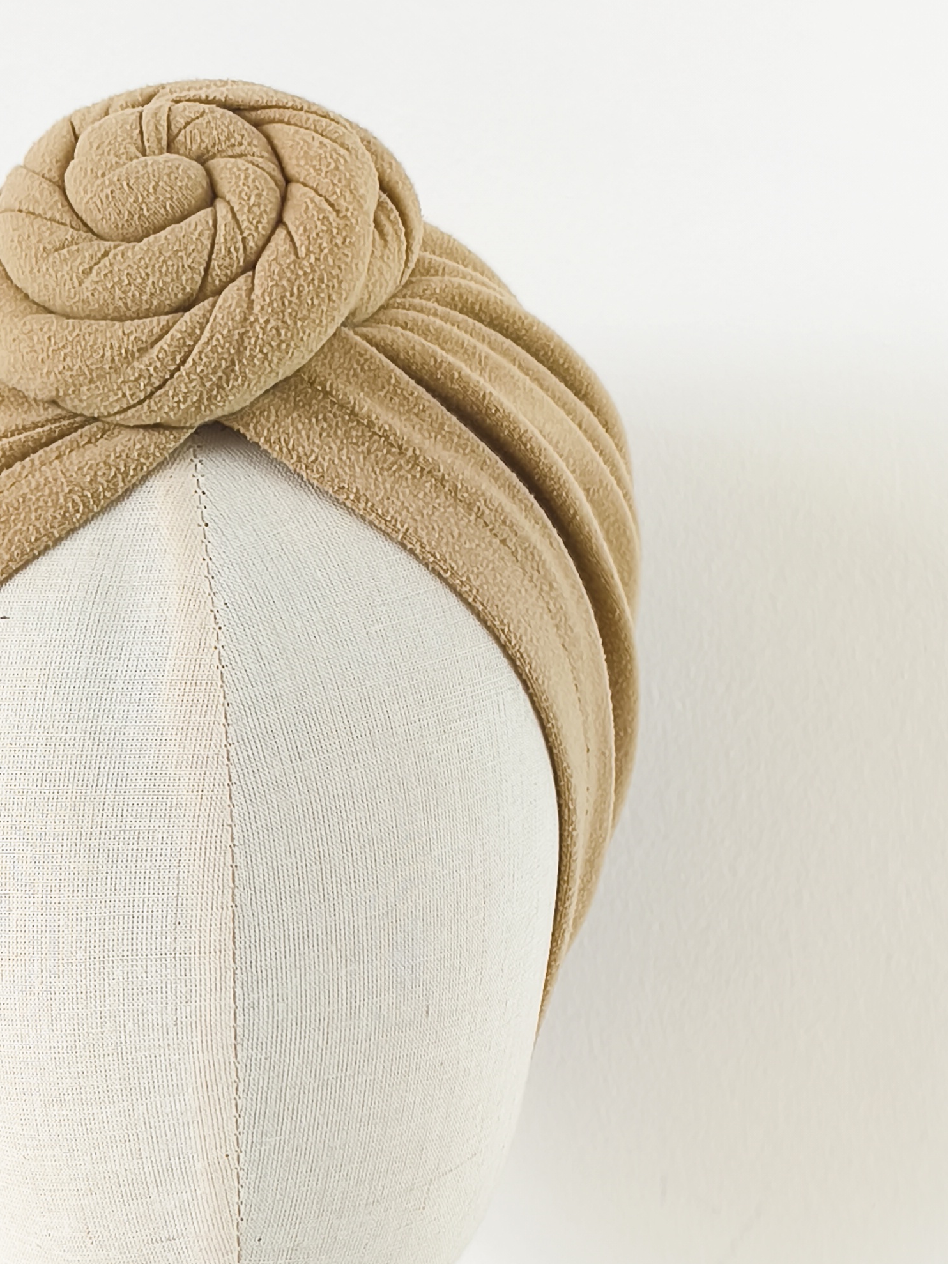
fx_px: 2409
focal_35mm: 66
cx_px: 204
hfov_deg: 22.0
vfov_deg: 27.9
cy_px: 1220
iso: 50
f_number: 1.65
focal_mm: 6.14
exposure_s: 1/40
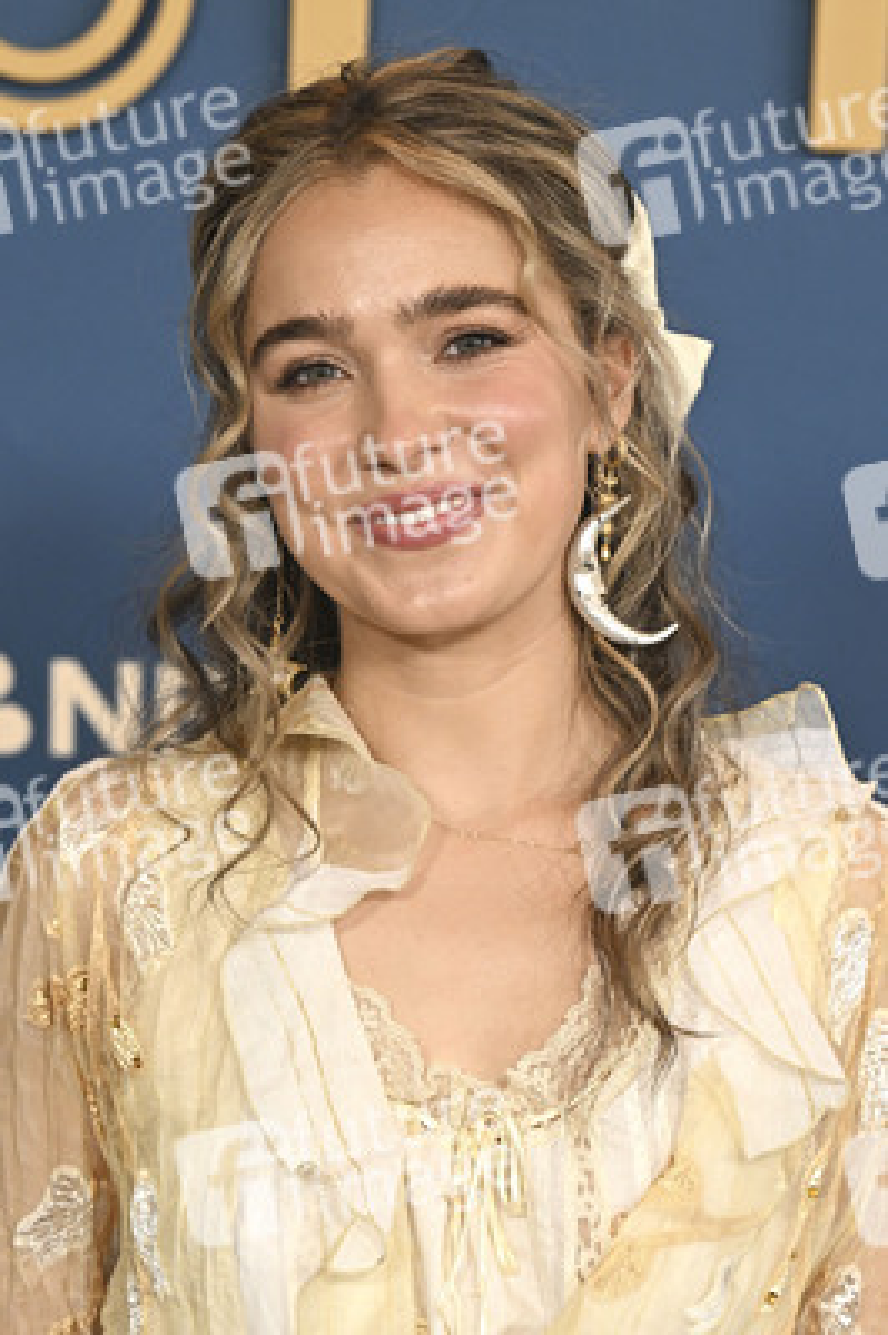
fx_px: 3632
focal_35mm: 98
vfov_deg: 20.8
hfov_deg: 13.9
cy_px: 668
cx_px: 444
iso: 2000
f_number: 5
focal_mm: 98
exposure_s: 1/320
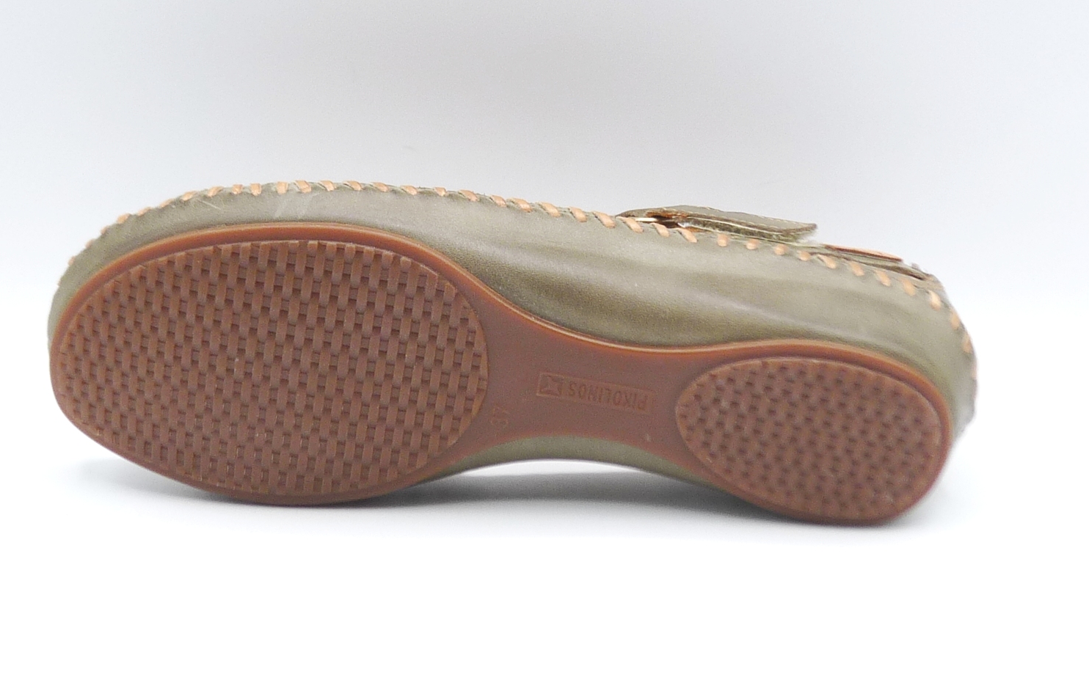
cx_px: 535
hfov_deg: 28.6
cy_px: 299
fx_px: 2137
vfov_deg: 18.1
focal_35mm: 72
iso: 100
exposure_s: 1/125
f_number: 4
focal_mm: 6.4
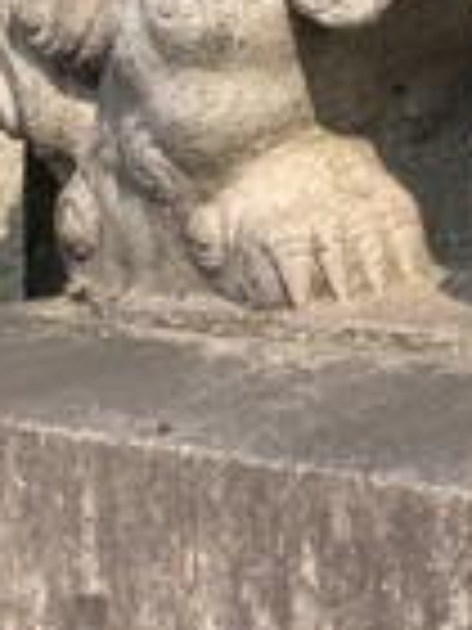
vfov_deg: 10.6
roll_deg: +0.9
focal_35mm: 183
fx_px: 3327
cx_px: 499
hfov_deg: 8.1
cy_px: -198
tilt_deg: +0.6
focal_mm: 6.6
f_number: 2.8
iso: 20
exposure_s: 1/571
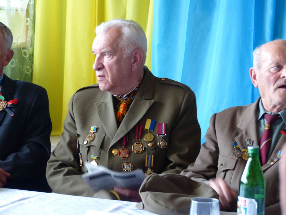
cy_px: 108
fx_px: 818
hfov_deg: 19.8
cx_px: 143
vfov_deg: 14.9
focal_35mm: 99
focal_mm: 17.8
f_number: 2.8
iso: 400
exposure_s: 1/40
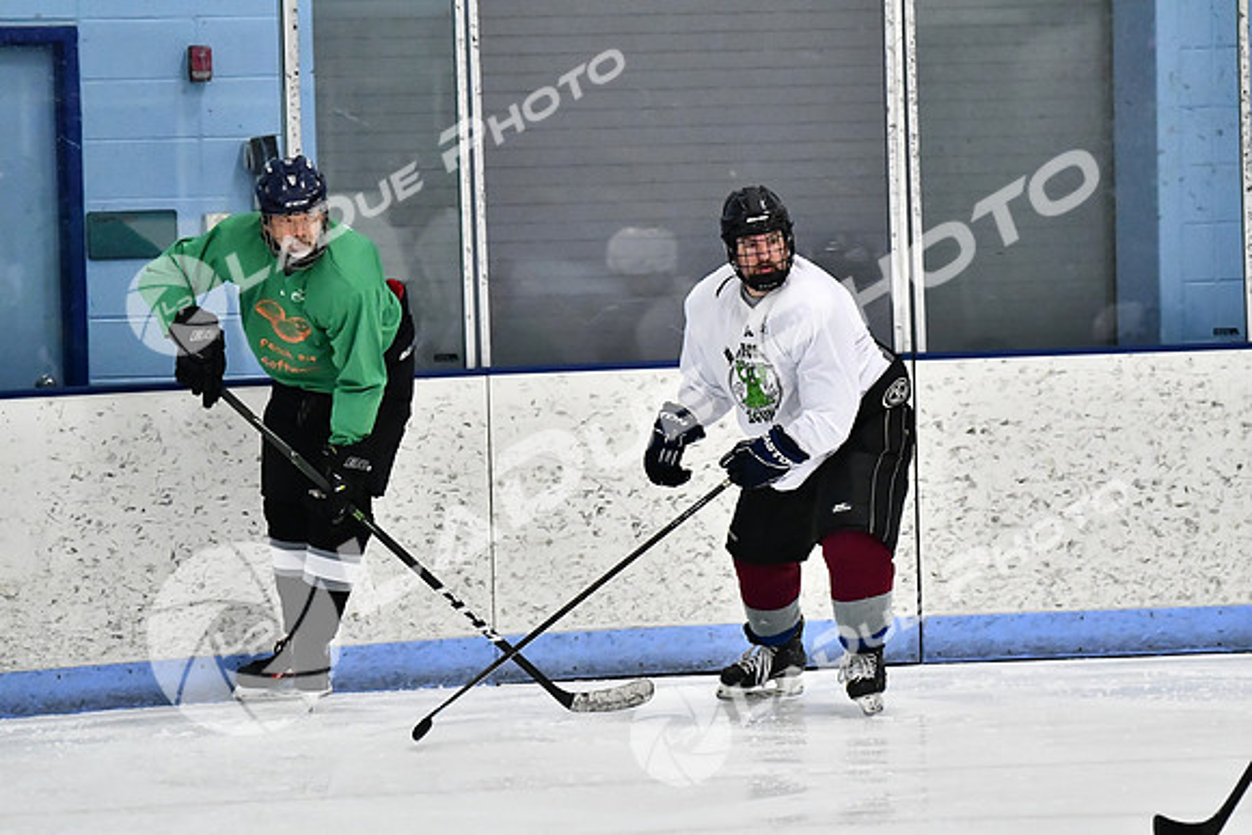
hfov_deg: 11.0
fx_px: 6522
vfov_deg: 7.3
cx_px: 626
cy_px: 418
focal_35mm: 188
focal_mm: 125
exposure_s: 1/1600
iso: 6400
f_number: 2.8
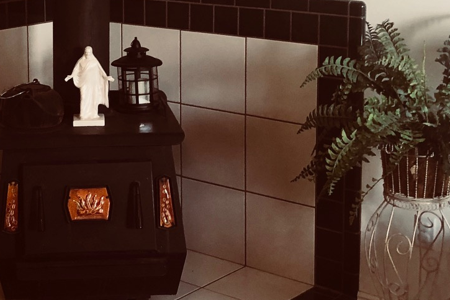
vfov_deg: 16.6
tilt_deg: -8.9
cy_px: 28
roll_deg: +1.5
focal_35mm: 81
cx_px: 61
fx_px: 1012
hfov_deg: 24.5
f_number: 1.8
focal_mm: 4
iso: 50
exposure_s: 1/15
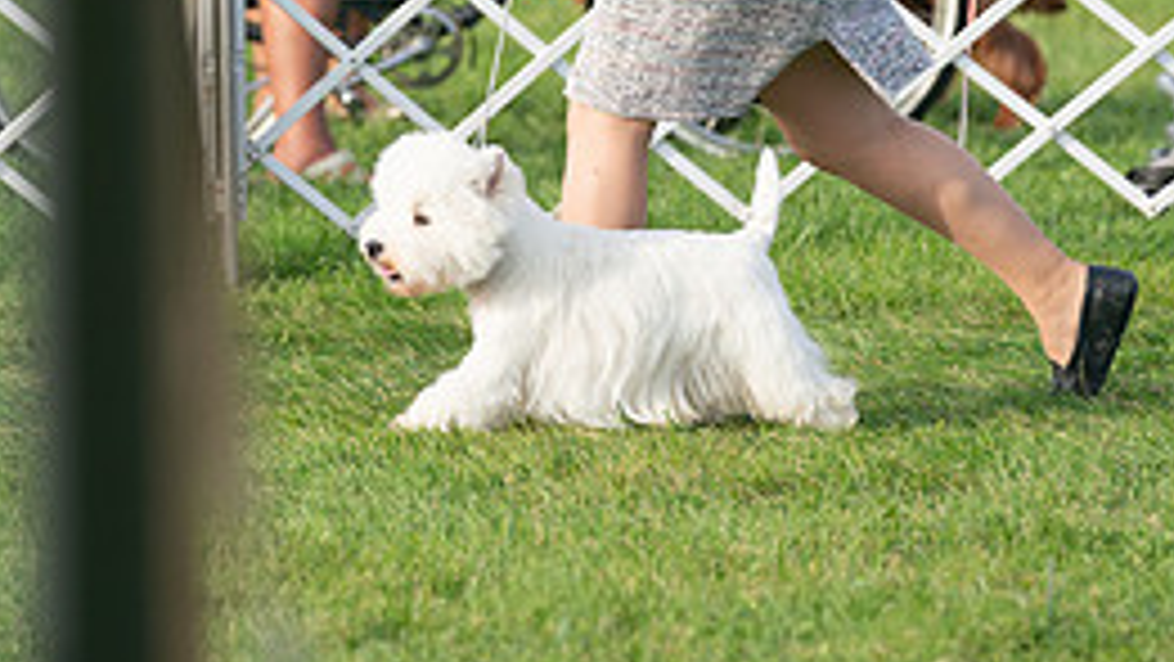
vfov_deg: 3.1
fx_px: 12082
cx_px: 571
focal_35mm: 388
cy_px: -54
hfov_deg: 5.6
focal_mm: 167
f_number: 3.2
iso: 400
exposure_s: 1/2000
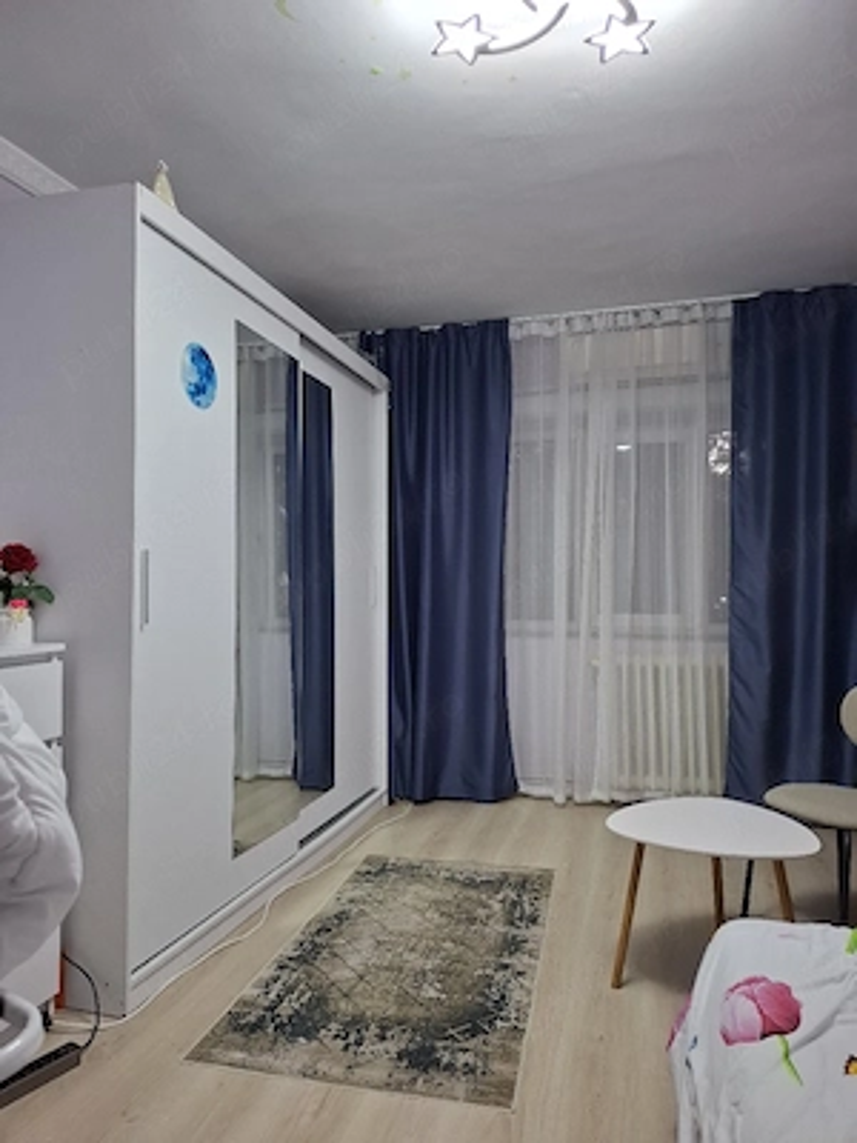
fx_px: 759
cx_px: 428
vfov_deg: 73.9
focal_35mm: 23
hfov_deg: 58.9
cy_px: 572
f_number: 1.8
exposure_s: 1/50
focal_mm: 5.54
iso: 250
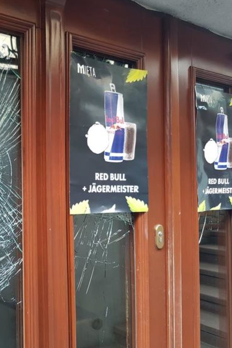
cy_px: 176
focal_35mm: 37
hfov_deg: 33.9
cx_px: 22
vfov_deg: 51.9
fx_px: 358
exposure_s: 1/50
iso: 100
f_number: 1.7
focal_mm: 4.2
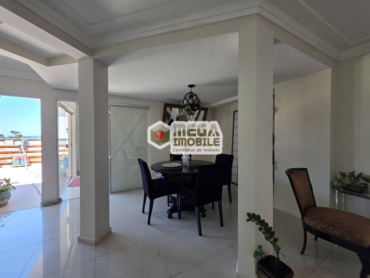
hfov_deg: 106.2
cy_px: 139
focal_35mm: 13
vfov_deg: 89.9
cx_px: 185
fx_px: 139
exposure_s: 1/120
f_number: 1.9
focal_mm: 2.2
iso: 50
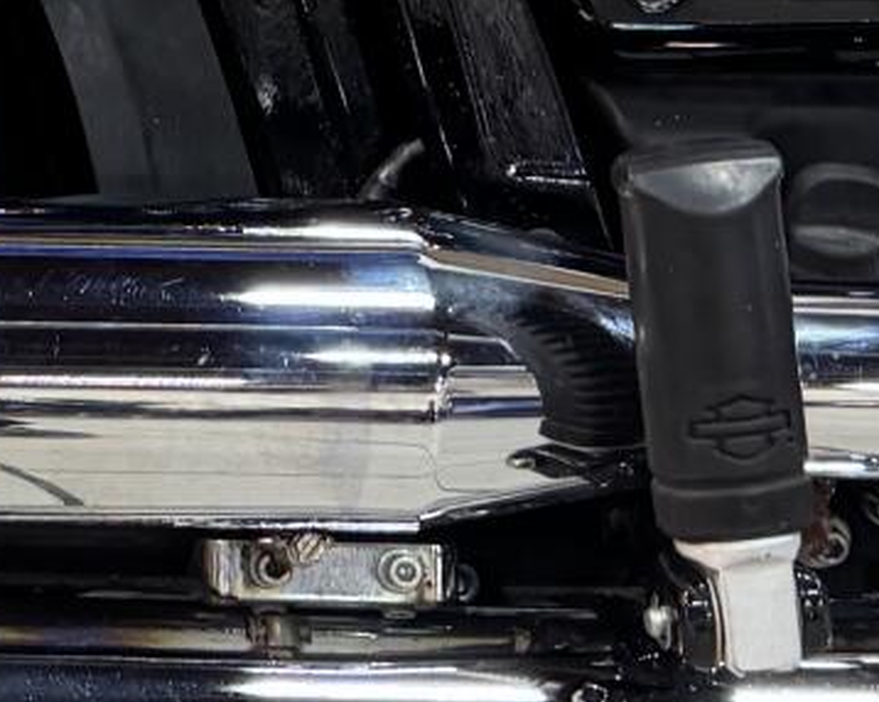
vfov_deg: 11.7
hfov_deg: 13.5
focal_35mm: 131
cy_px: 91
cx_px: -604
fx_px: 3406
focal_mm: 6.76
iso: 400
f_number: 1.78
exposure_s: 1/60
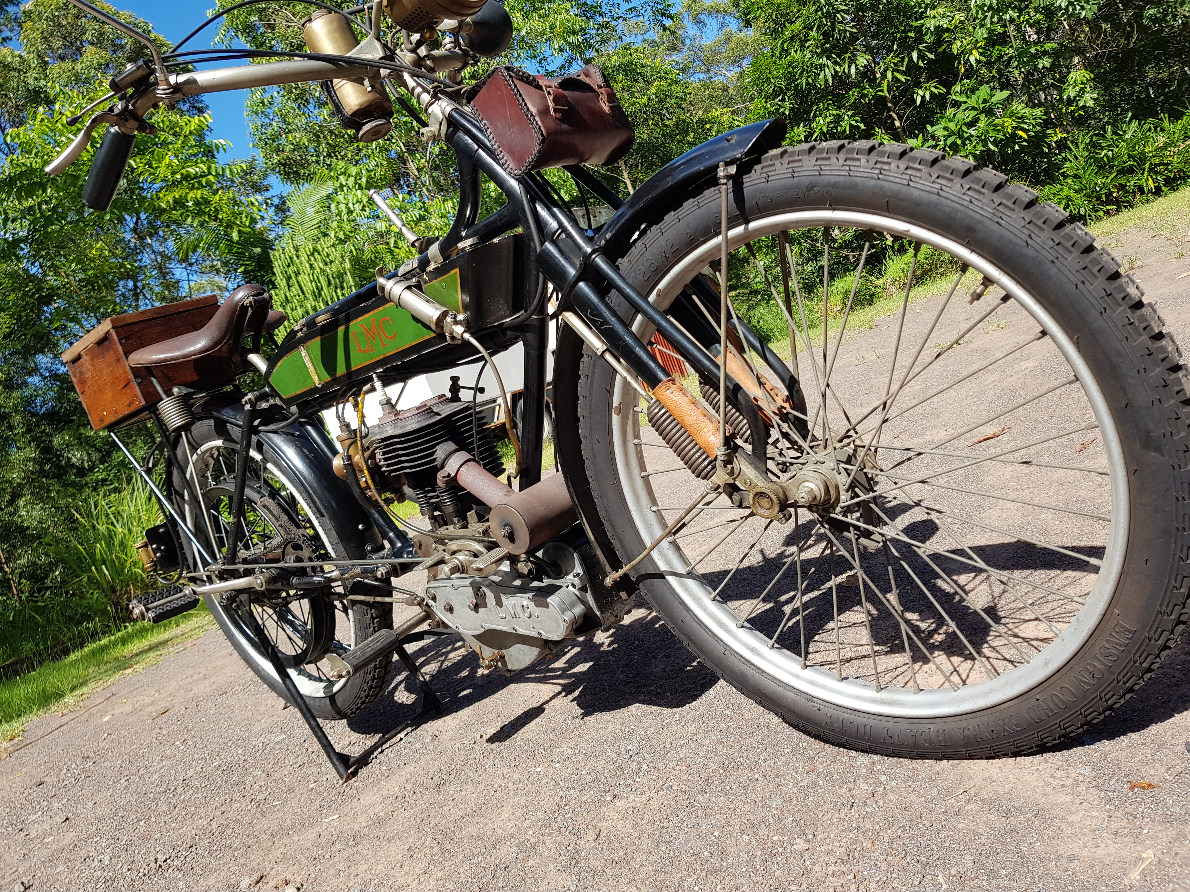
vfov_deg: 53.1
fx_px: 894
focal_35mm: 26
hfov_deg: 67.3
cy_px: 446
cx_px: 595
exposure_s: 1/1176
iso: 40
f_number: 1.7
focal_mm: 4.2
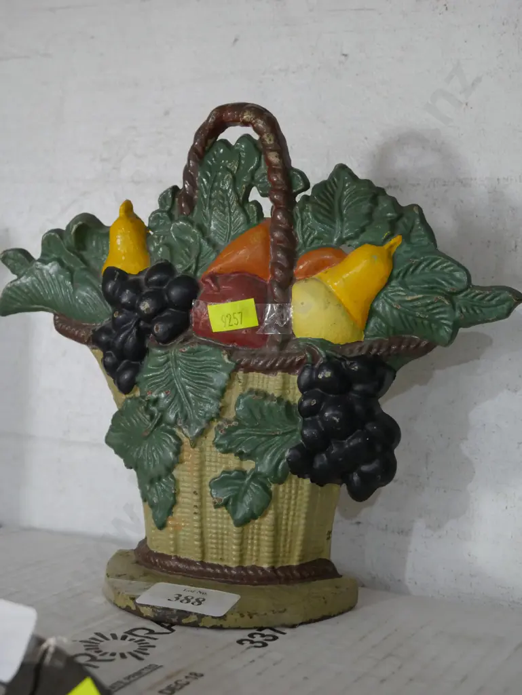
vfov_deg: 36.8
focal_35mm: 52
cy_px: 348
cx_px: 261
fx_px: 1045
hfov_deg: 28.1
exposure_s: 1/50
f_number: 5.3
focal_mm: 26
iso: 3200
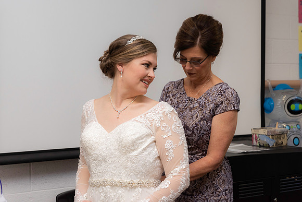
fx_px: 501
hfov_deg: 33.6
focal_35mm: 60
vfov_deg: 22.8
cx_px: 151
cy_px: 92
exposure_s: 1/200
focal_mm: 55
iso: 640
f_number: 4.5
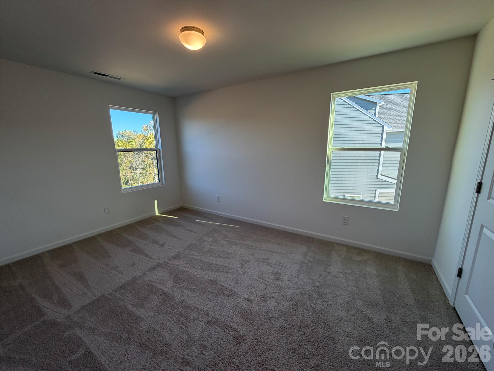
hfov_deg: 102.1
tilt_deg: -11.2
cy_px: 186
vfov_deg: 85.7
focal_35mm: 14
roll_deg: +0.9
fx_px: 200
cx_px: 247
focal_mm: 2.22
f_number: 2.2
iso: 80
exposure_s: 1/120
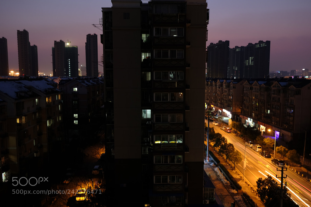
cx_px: 156
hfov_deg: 60.3
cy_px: 104
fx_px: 268
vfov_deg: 42.3
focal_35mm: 31
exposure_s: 2.6
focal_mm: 20.5
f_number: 4
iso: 100
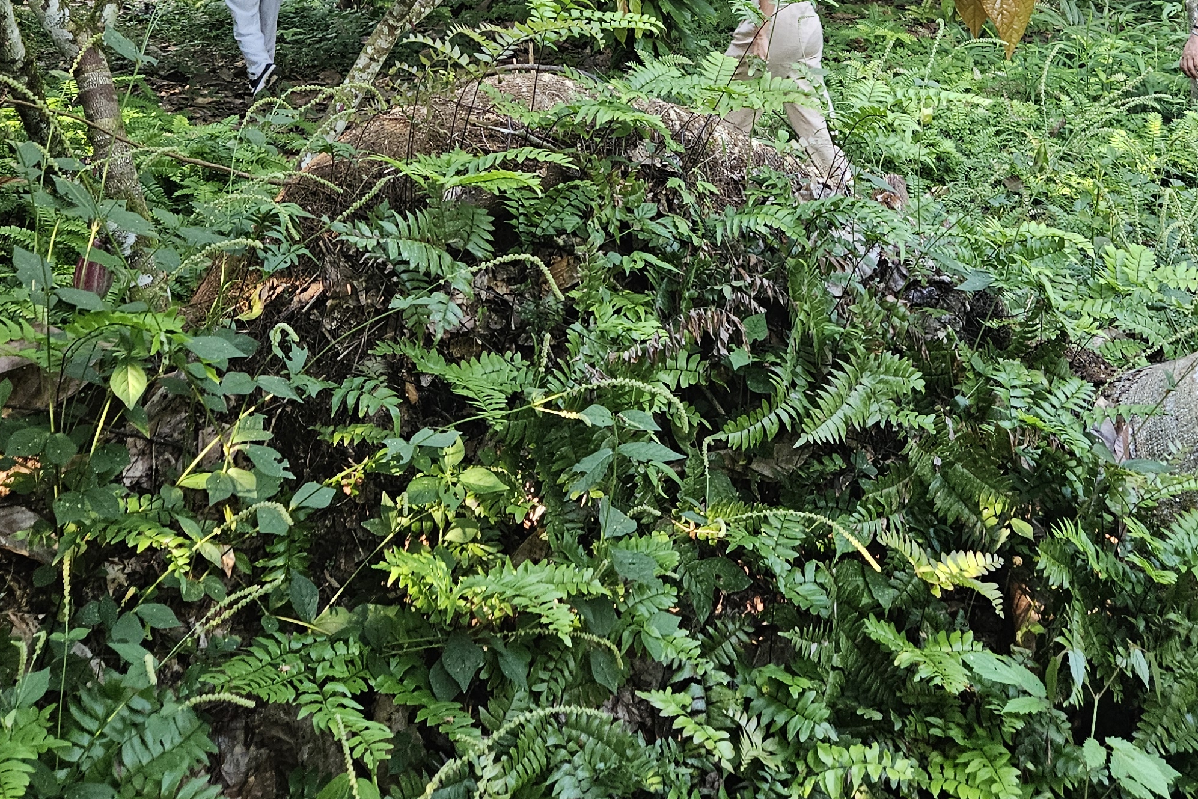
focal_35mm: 48
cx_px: 697
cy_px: -70
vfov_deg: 26.0
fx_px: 1597
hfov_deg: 41.0
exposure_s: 1/120
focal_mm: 5.4
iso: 250
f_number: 1.8
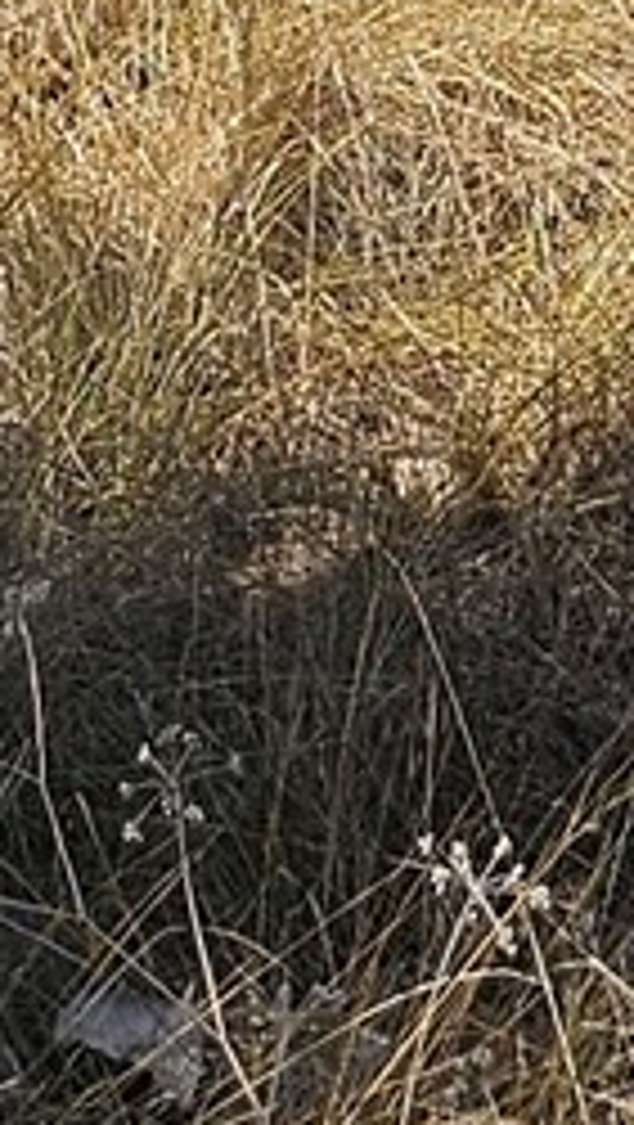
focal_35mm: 205
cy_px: -1710
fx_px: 6114
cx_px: 782
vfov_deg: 9.2
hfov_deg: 5.9
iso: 10
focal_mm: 6.3
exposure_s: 1/825
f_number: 1.7
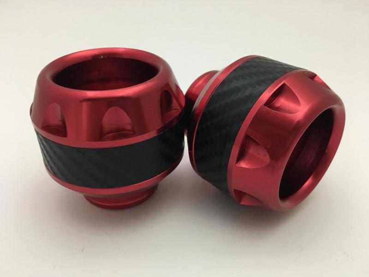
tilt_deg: -31.3
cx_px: 184
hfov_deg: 61.7
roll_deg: -0.6
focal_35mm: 29
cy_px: 138
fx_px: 309
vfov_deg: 48.2
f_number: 2.2
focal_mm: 4.15
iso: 160
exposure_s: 1/30
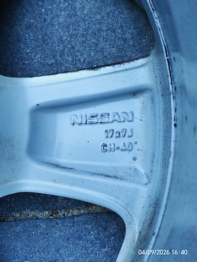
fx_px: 311
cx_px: 98
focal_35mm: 41
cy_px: 131
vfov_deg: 45.8
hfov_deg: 35.1
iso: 250
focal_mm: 6.12
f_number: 1.9
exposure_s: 1/100
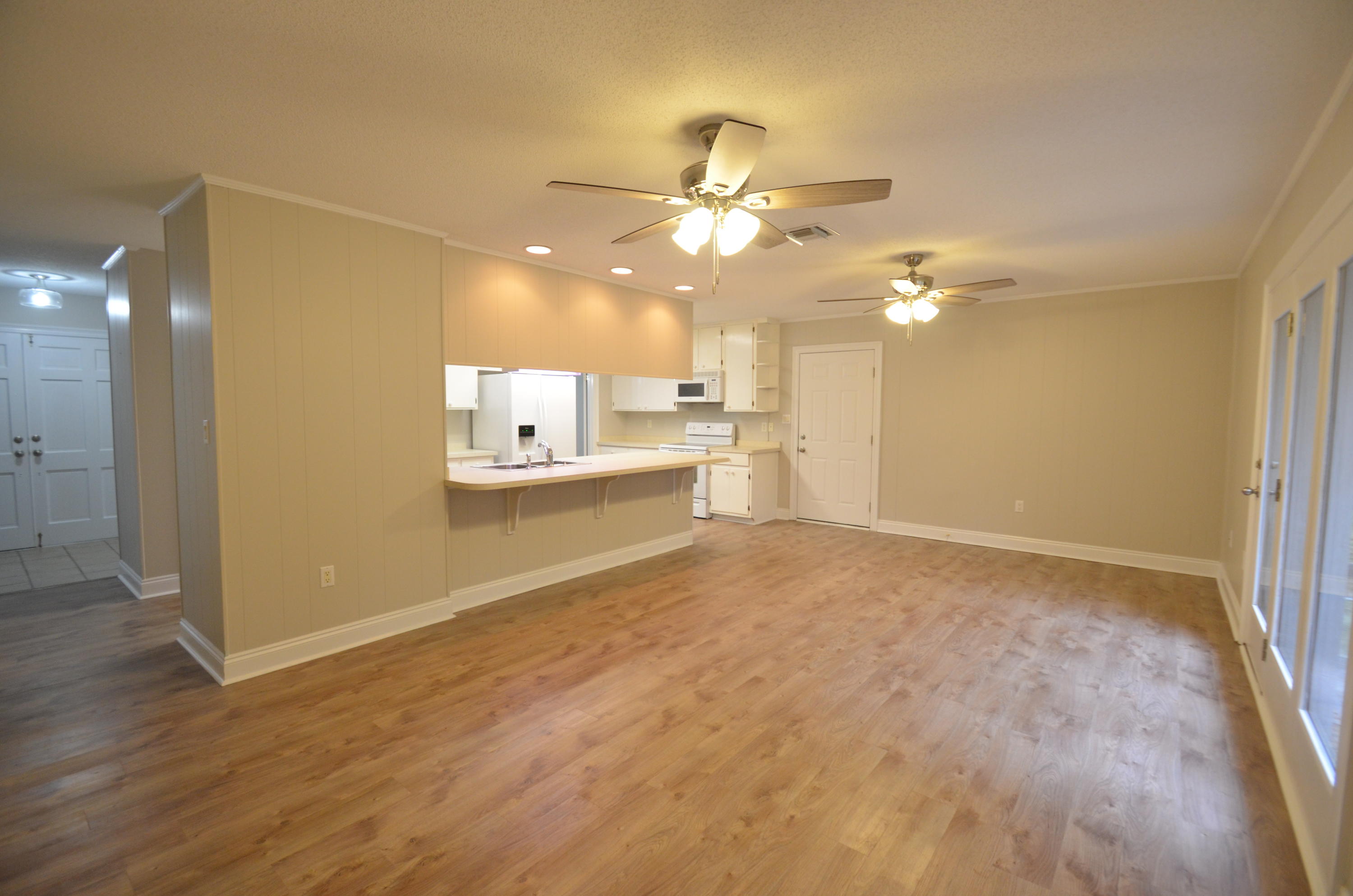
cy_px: 448
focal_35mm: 15
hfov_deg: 100.5
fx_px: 563
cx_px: 676
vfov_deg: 77.1
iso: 800
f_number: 4
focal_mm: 10
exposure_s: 1/60
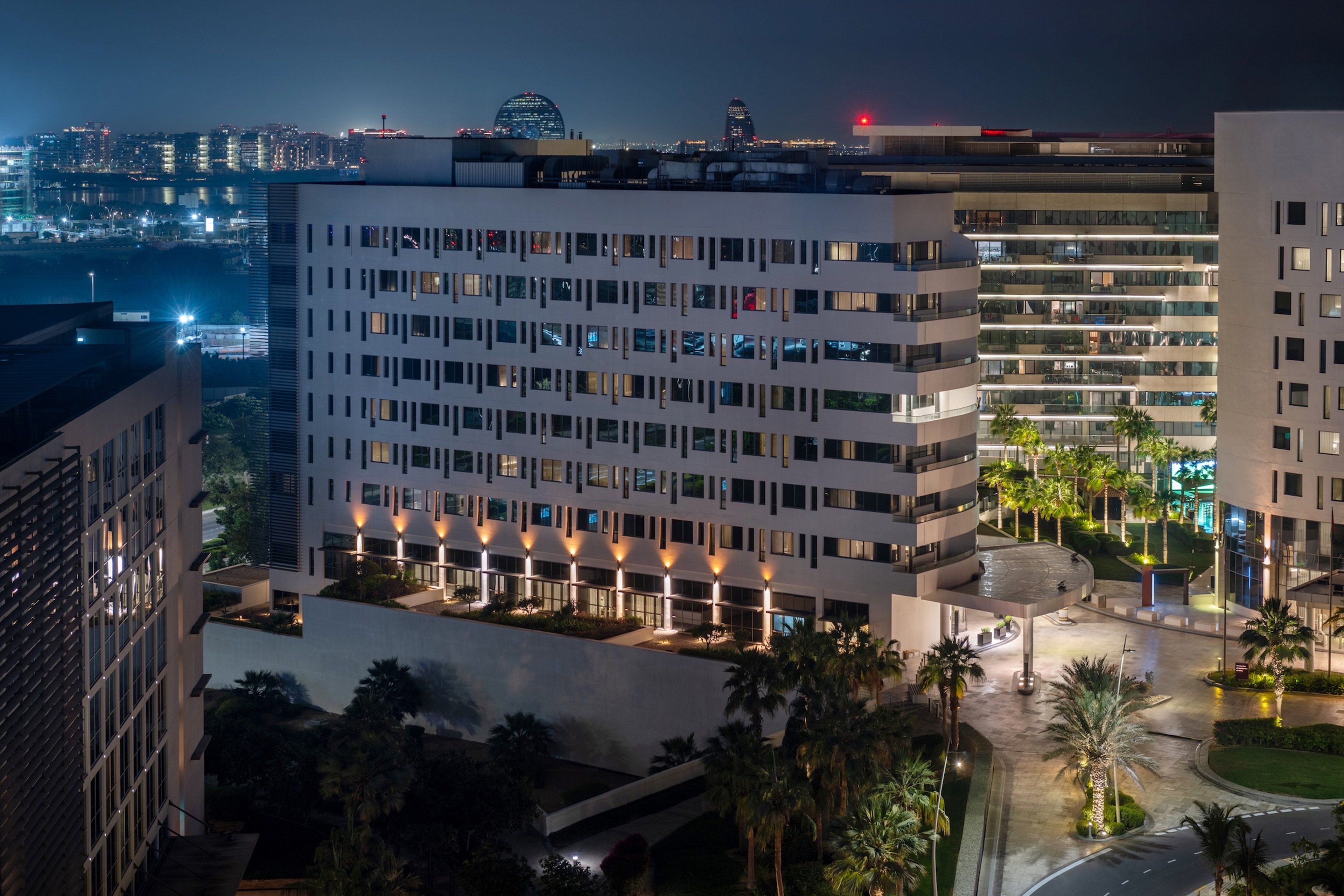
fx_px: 2240
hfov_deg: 33.4
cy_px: 448
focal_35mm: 60
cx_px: 672
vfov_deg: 22.6
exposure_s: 4
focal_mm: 60
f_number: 5.6
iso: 64
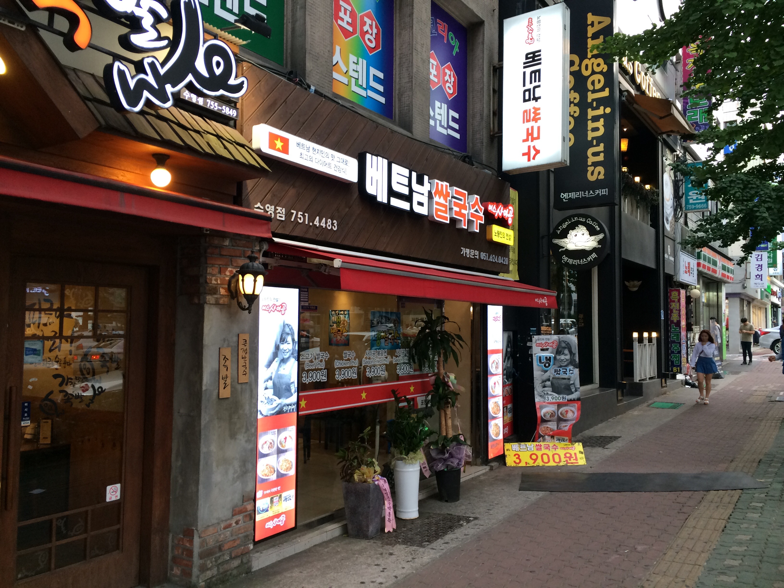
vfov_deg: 48.2
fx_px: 657
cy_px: 294
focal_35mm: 29
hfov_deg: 61.7
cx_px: 392
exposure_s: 1/40
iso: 40
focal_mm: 4.15
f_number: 2.2
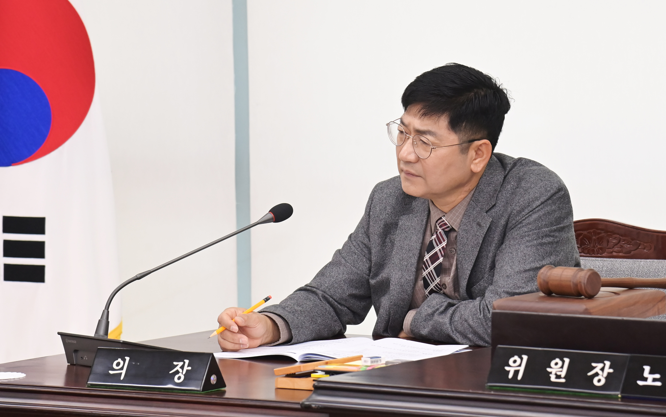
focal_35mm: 123
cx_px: 334
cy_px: 215
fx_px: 2233
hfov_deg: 17.0
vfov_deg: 10.7
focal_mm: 120
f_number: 6.3
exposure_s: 1/200
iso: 2500
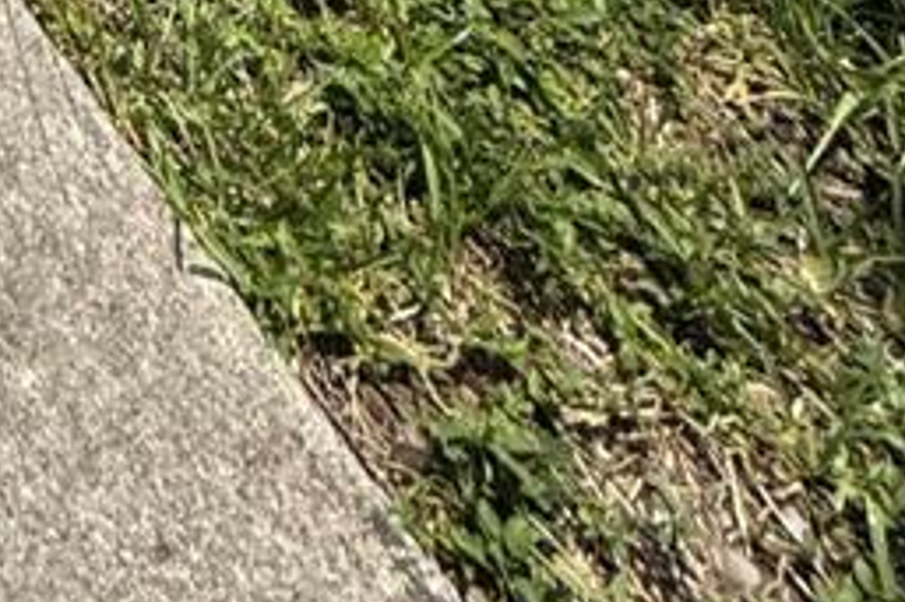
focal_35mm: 68
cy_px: -1461
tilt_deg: -11.4
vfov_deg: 9.8
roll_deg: +1.0
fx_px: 1708
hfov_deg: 21.5
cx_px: -651
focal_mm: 2.22
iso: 50
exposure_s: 1/1795
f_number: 2.2
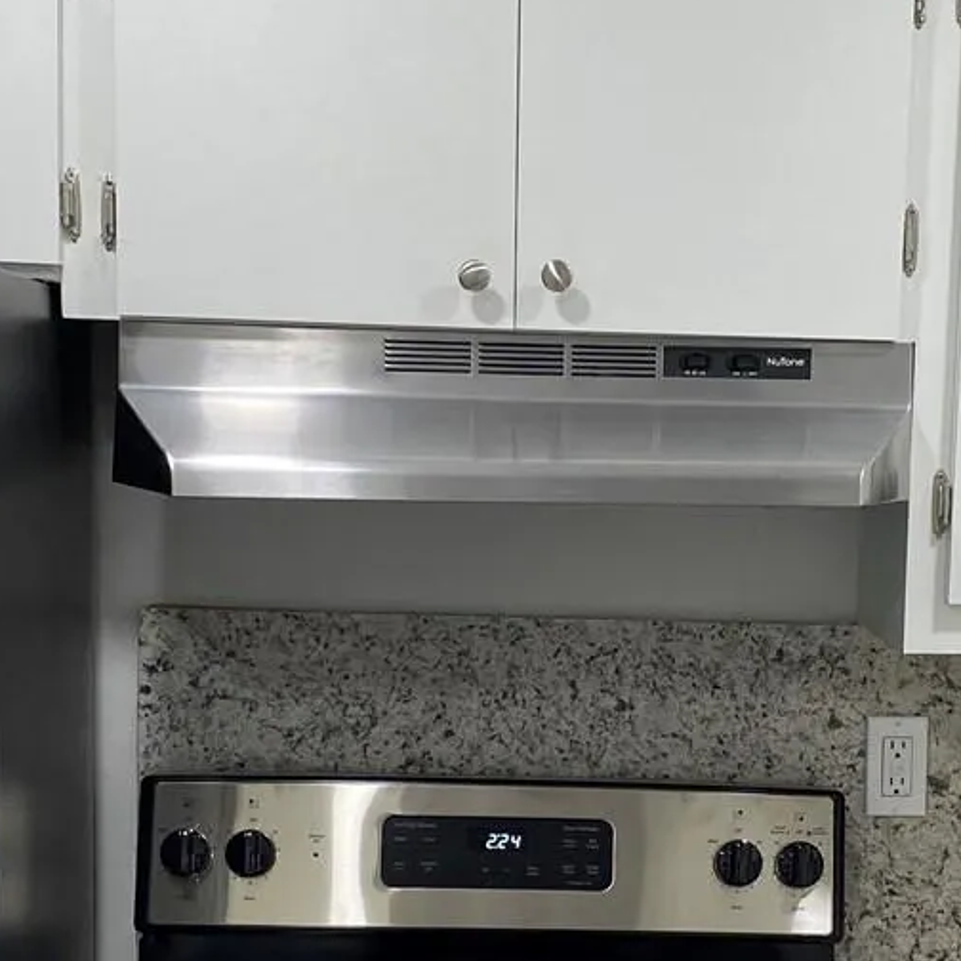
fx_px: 2293
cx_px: 646
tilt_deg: -8.9
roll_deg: -1.8
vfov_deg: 23.5
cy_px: 686
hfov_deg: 23.6
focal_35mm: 73
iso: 100
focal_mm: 4.25
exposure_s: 1/120
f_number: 1.8
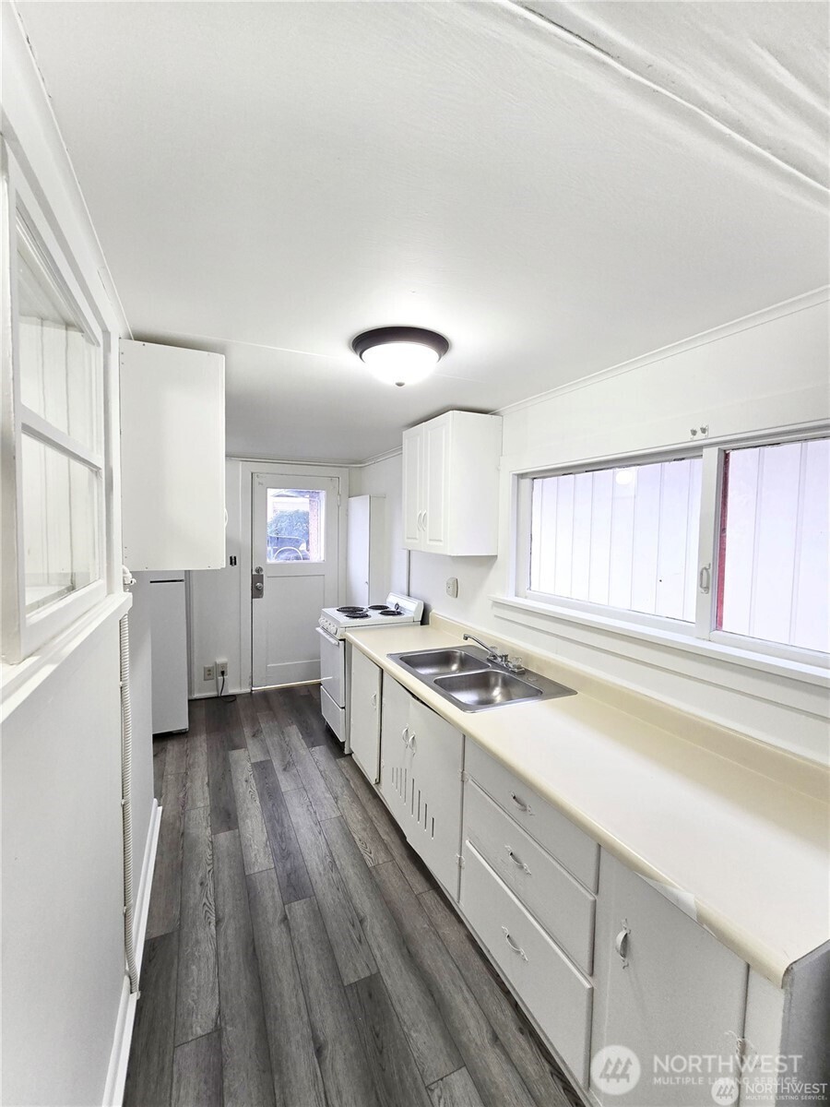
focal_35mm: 13
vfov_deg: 106.2
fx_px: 416
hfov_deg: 89.9
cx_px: 415
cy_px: 554
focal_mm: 2.2
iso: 160
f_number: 2.2
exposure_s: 1/60
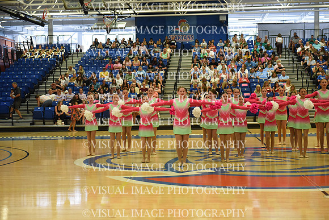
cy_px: 110
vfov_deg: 19.5
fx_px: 640
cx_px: 164
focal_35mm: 70
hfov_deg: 28.8
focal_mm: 70
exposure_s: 1/1000
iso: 8000
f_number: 2.8
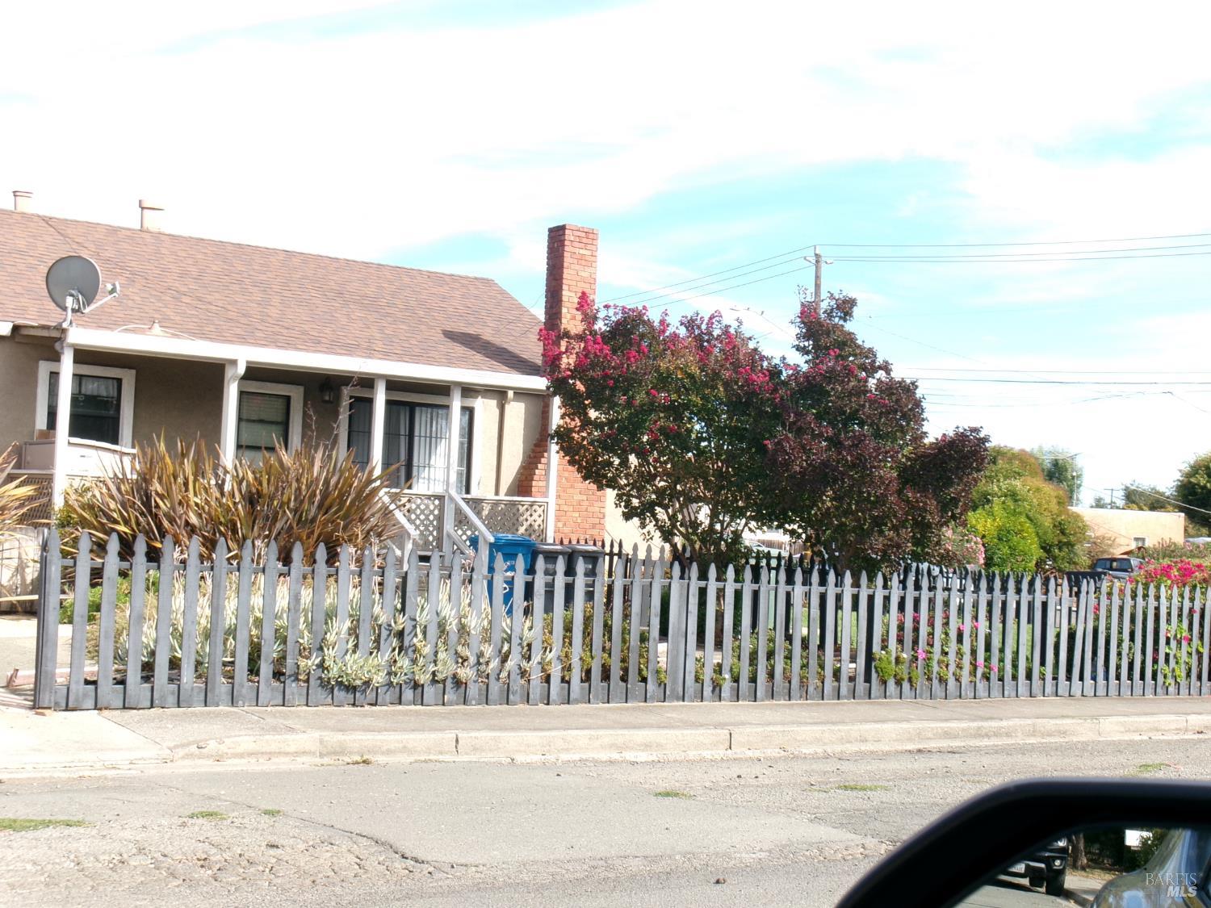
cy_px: 454
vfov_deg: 27.5
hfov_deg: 36.2
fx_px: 1854
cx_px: 606
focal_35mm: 53
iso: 100
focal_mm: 9.5
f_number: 13.1
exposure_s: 1/38
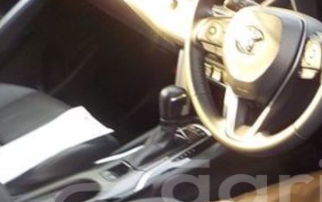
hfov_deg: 26.9
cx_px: 343
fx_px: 623
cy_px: 193
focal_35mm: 71
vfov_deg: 18.0
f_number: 3.3
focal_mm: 4.1
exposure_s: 1/30
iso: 200
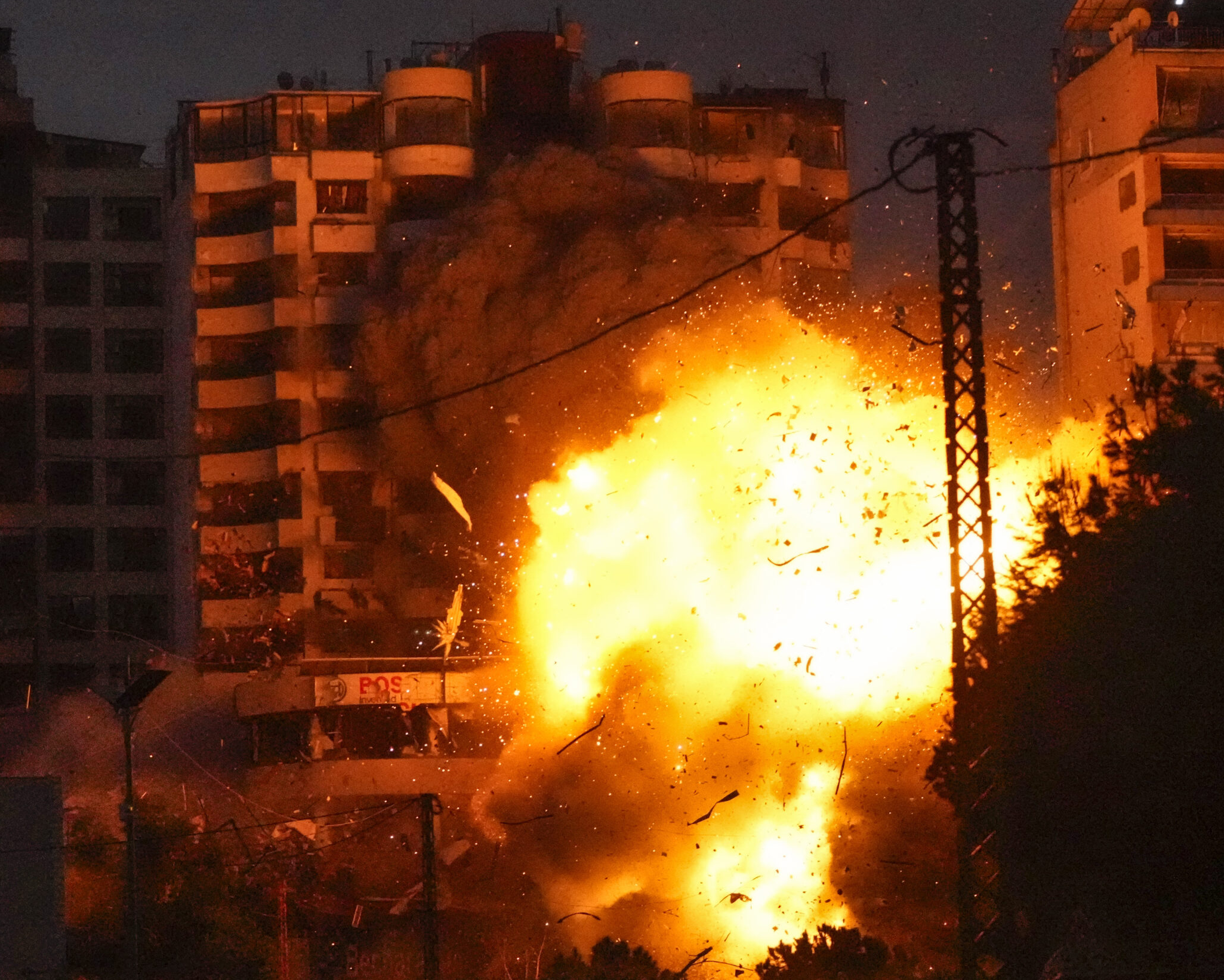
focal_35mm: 82
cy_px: 498
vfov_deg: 18.7
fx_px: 2971
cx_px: 653
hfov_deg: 23.3
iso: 20000
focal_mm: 70
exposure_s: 1/1600
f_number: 2.8
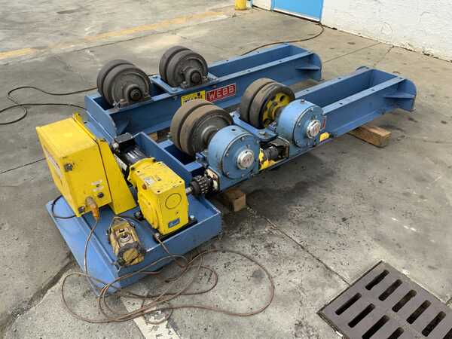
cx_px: 226
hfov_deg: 61.7
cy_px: 170
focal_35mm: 29
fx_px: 379
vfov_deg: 48.2
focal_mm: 3
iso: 16
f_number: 1.8
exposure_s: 1/292
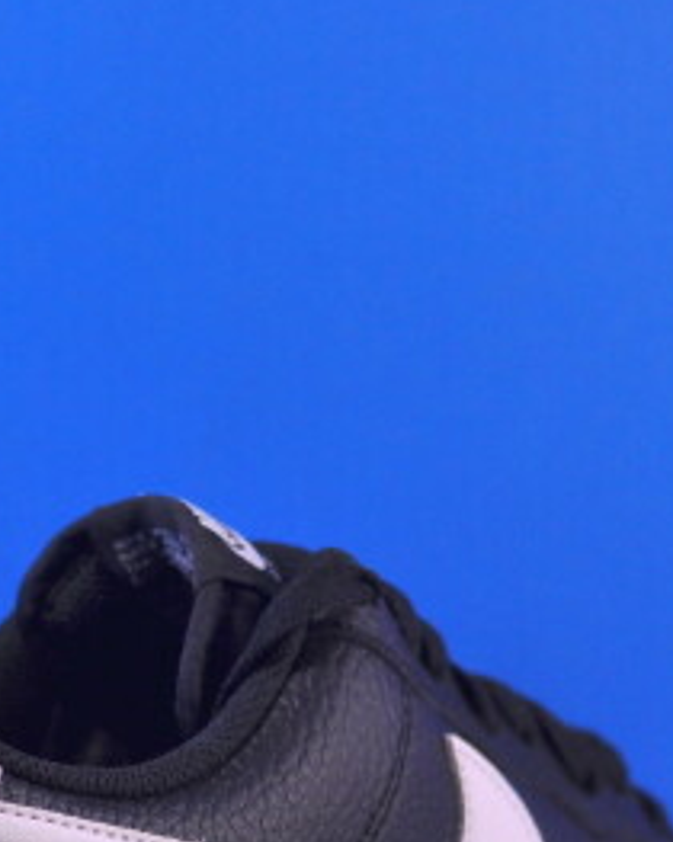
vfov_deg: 9.0
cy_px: 732
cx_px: 0
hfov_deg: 7.2
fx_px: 5334
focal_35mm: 214
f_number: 3.2
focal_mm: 50
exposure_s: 1/250
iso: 250
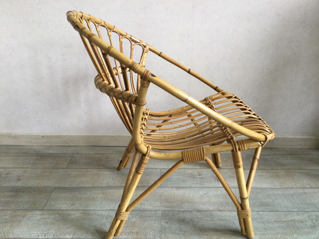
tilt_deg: -21.8
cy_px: 120
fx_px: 286
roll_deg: -1.8
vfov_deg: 45.4
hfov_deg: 58.4
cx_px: 160
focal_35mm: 31
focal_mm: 3.3
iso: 125
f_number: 2.4
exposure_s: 1/33
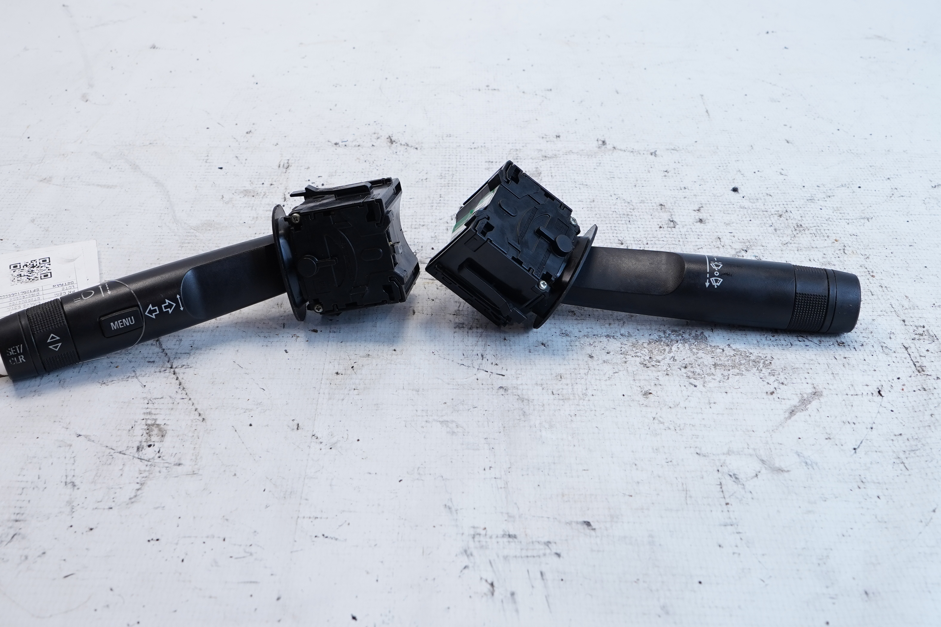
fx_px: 1176
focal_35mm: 45
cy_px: 270
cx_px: 443
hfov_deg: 43.6
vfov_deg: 29.8
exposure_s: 1/40
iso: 400
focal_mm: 24
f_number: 8
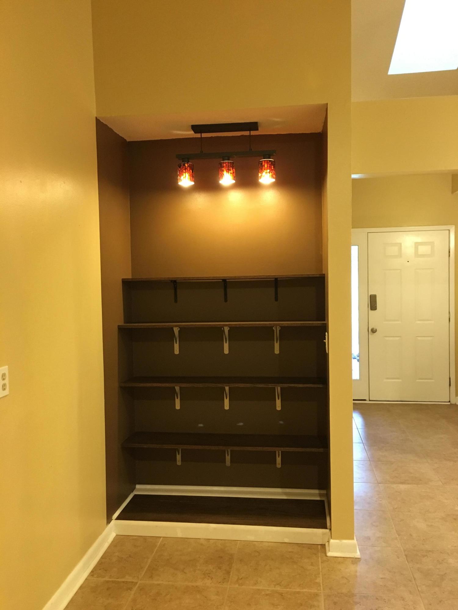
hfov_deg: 48.2
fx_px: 512
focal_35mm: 29
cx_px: 229
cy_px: 305
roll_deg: +0.4
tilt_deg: -2.9
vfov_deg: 61.7
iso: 200
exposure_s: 1/15
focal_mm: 4.15
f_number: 2.2
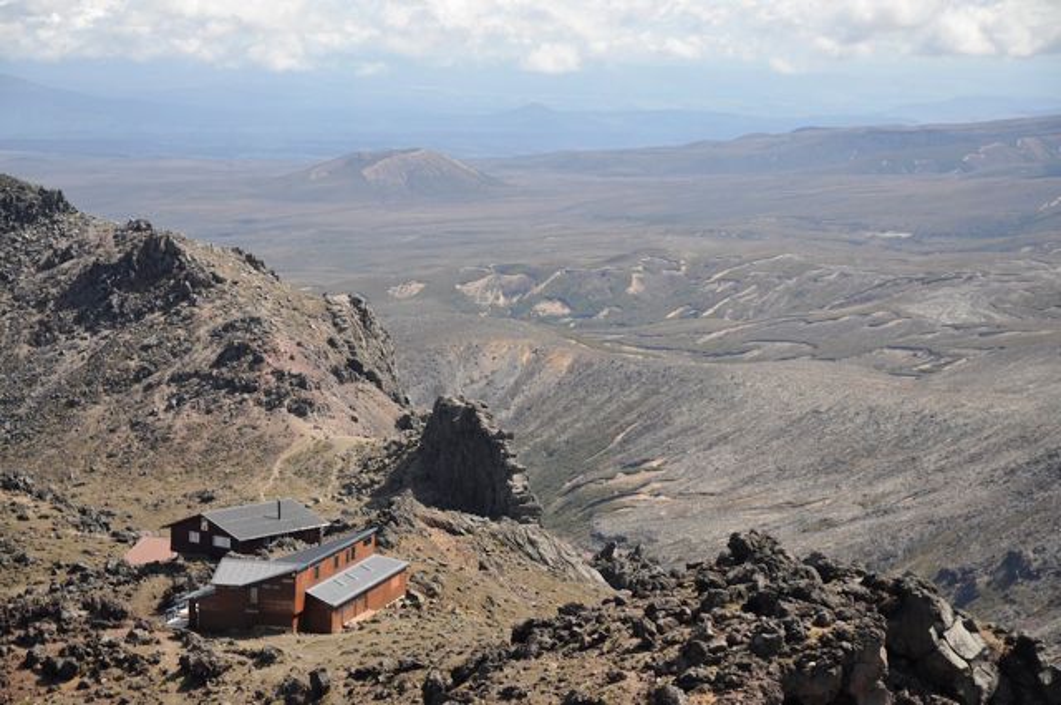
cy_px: 352
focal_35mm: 105
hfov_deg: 19.5
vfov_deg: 13.0
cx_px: 530
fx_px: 3091
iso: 200
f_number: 6.3
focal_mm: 70
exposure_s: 1/640
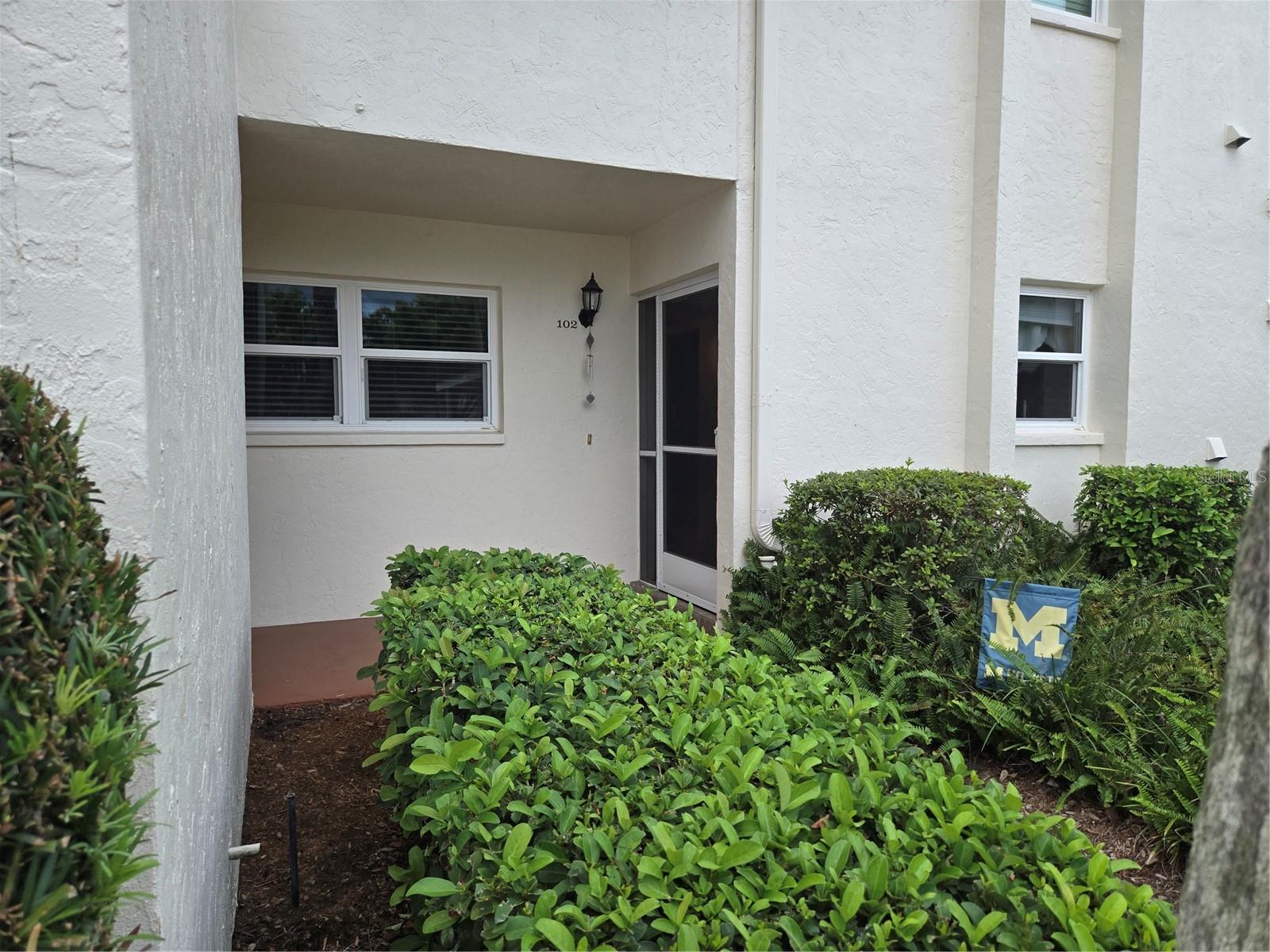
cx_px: 635
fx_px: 844
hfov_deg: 73.9
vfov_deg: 58.9
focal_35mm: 23
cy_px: 476
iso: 80
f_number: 1.8
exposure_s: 1/2082
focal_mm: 5.4
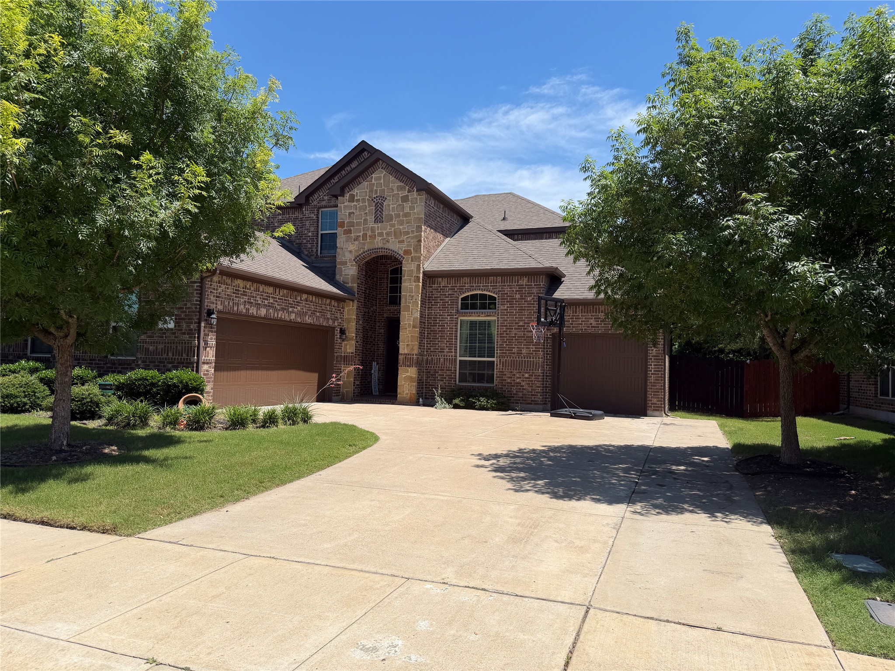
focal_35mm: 24
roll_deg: -1.3
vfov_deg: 56.8
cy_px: 336
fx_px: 621
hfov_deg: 71.6
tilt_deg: +1.8
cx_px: 448
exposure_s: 1/5319
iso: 80
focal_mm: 6.76
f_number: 1.78
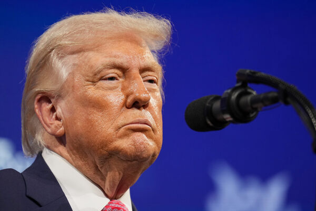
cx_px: 158
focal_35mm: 300
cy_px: 106
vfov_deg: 4.6
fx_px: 2633
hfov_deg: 6.9
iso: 1250
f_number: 2.8
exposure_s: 1/400
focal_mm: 200
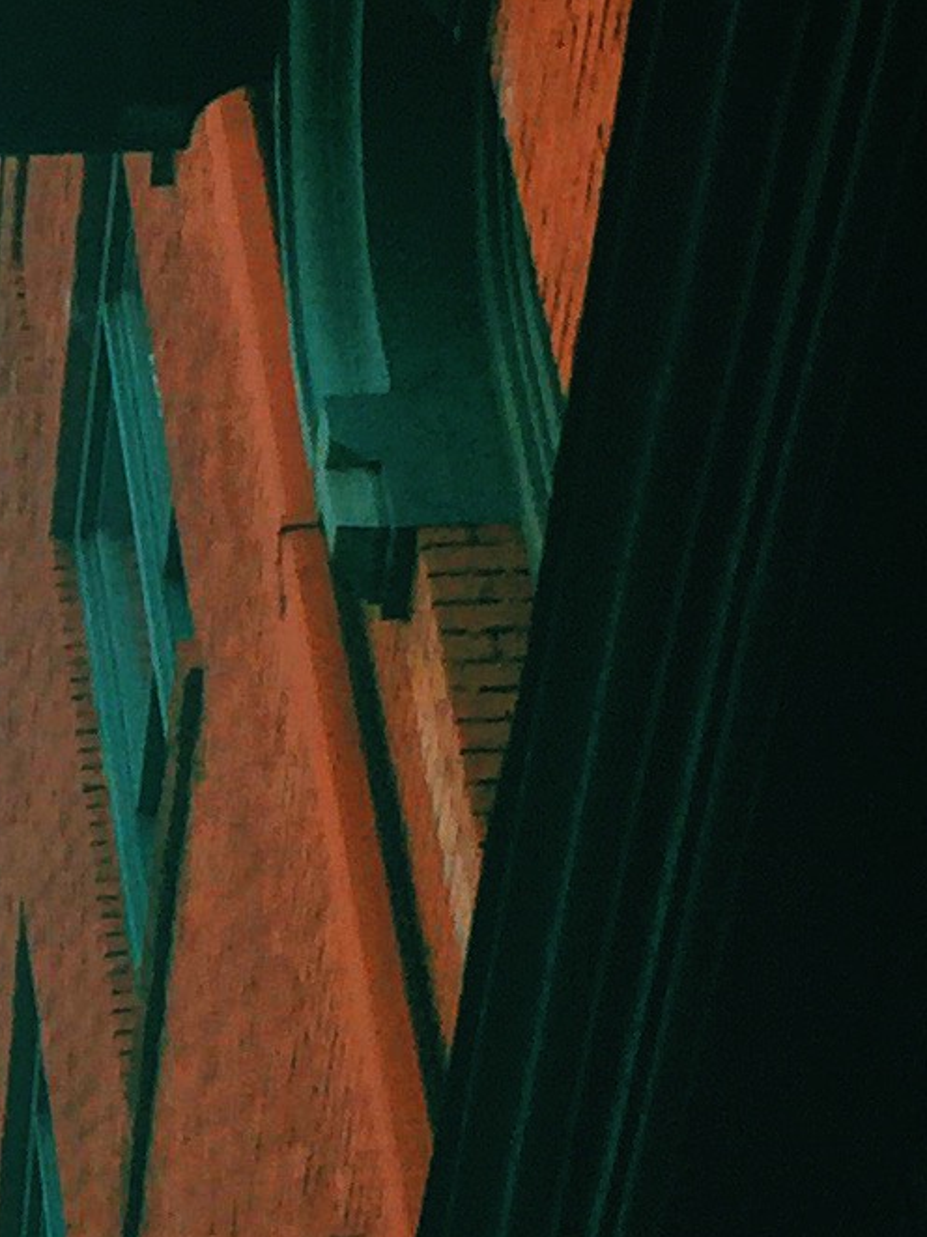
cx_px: -344
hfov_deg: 10.1
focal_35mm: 143
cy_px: 417
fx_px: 5109
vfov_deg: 13.8
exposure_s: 1/260
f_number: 2.2
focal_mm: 4.15
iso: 32
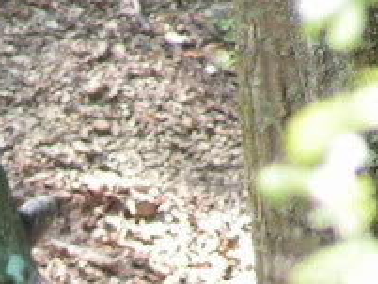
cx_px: -43
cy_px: 337
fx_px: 14751
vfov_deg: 1.1
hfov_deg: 1.5
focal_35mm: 1350
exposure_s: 1/125
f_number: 3.5
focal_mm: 52
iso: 200
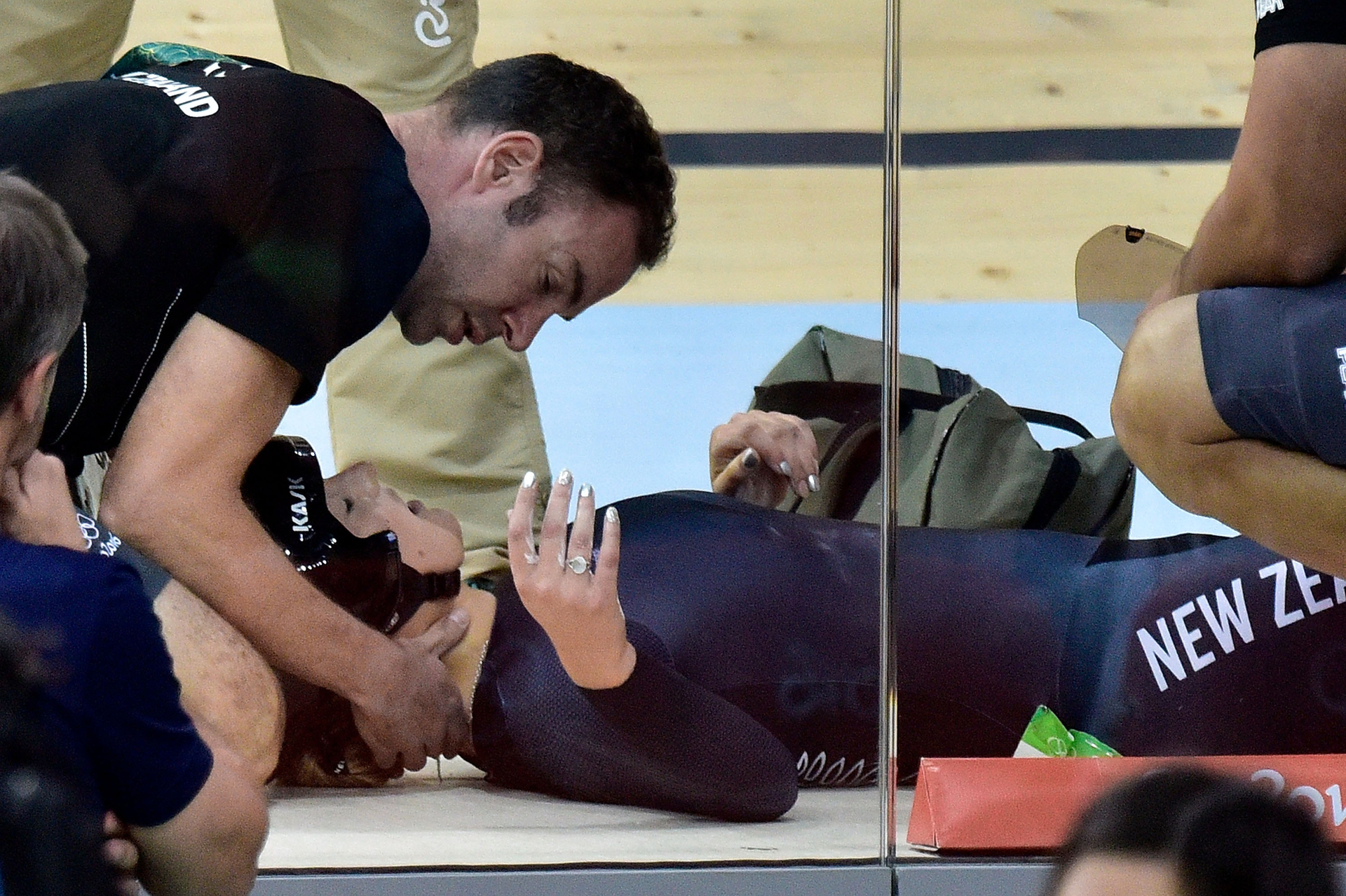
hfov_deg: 4.1
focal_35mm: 500
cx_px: 673
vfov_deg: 2.7
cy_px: 448
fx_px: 18688
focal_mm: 500
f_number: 4
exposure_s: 1/800
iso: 1600
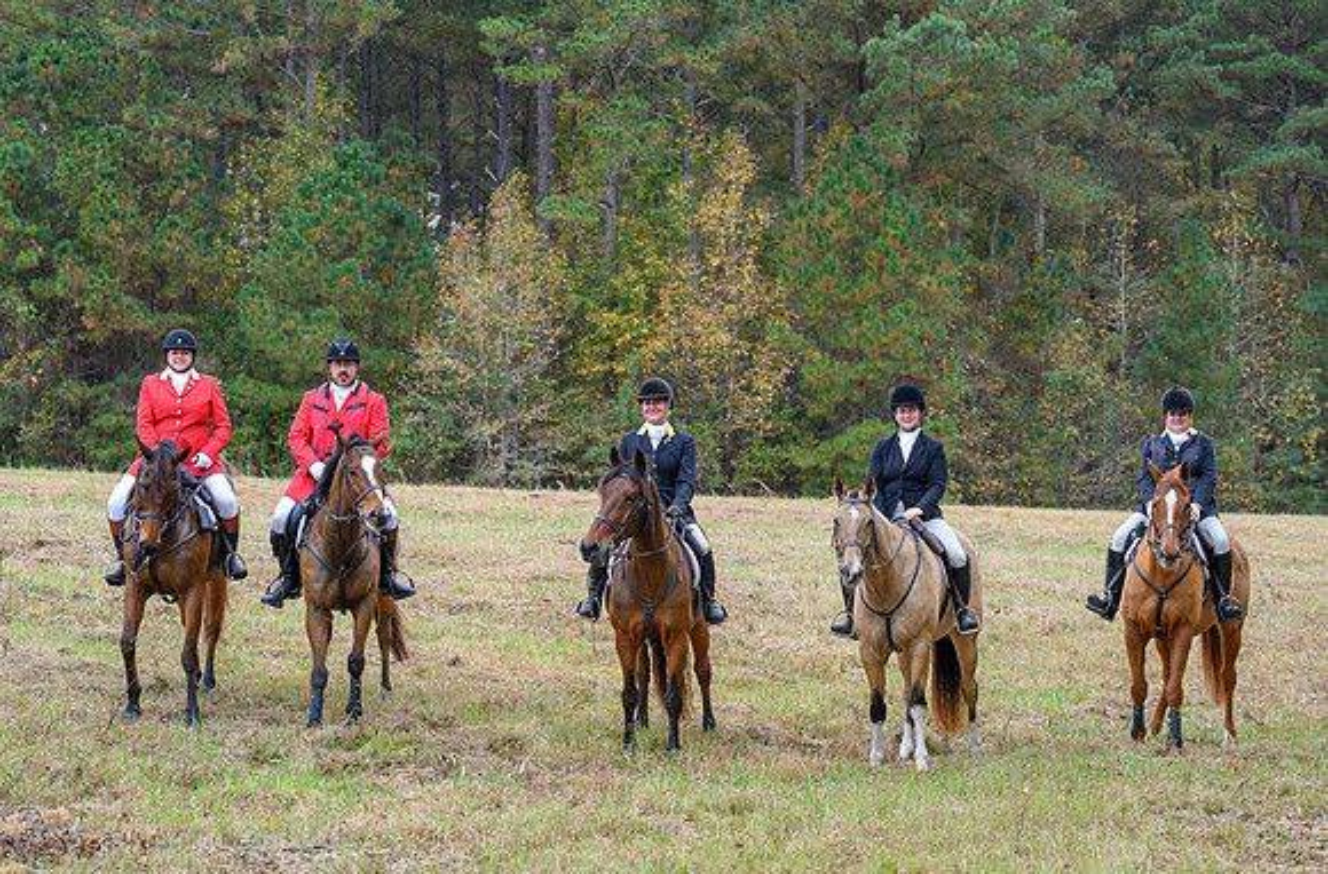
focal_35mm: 91
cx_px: 617
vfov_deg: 14.8
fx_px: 3360
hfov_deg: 22.4
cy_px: 474
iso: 250
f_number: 4
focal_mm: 85
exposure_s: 1/160
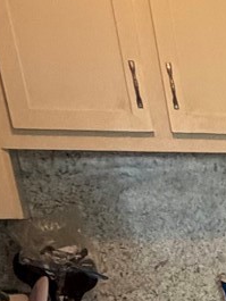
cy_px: 563
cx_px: 641
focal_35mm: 108
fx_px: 939
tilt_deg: -19.9
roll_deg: +0.1
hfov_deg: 10.5
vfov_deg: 15.3
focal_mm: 2.22
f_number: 2.2
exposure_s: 1/60
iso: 200
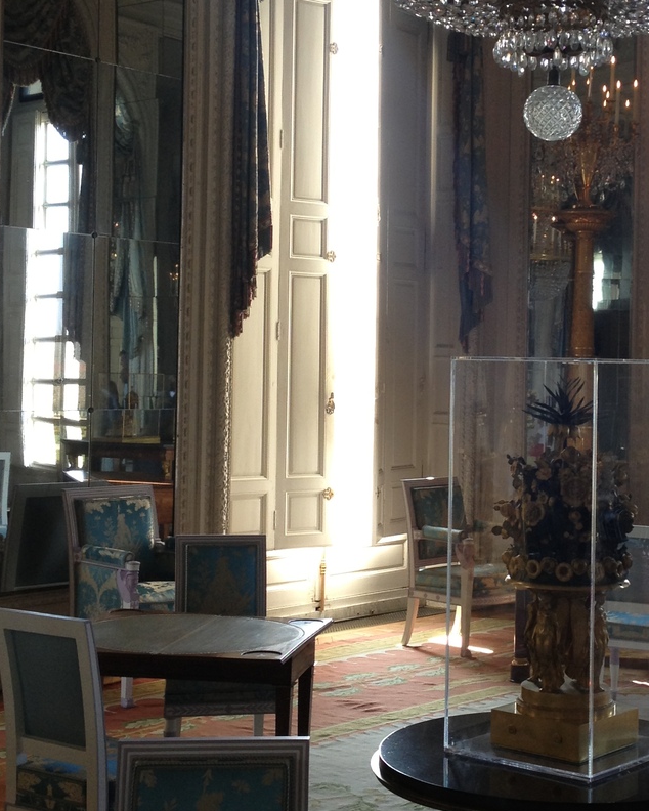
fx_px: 1656
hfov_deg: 22.1
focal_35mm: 69
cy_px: 342
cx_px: 444
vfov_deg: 27.5
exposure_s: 1/30
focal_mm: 4.28
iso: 50
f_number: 2.4
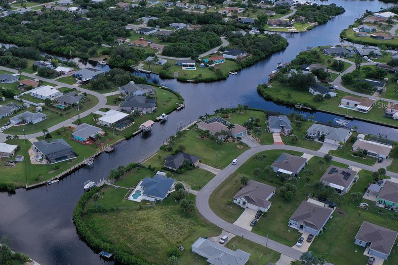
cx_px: 106
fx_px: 475
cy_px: 105
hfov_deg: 44.1
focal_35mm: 43
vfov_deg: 31.1
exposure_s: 1/320
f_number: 5.6
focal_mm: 10.26
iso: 100
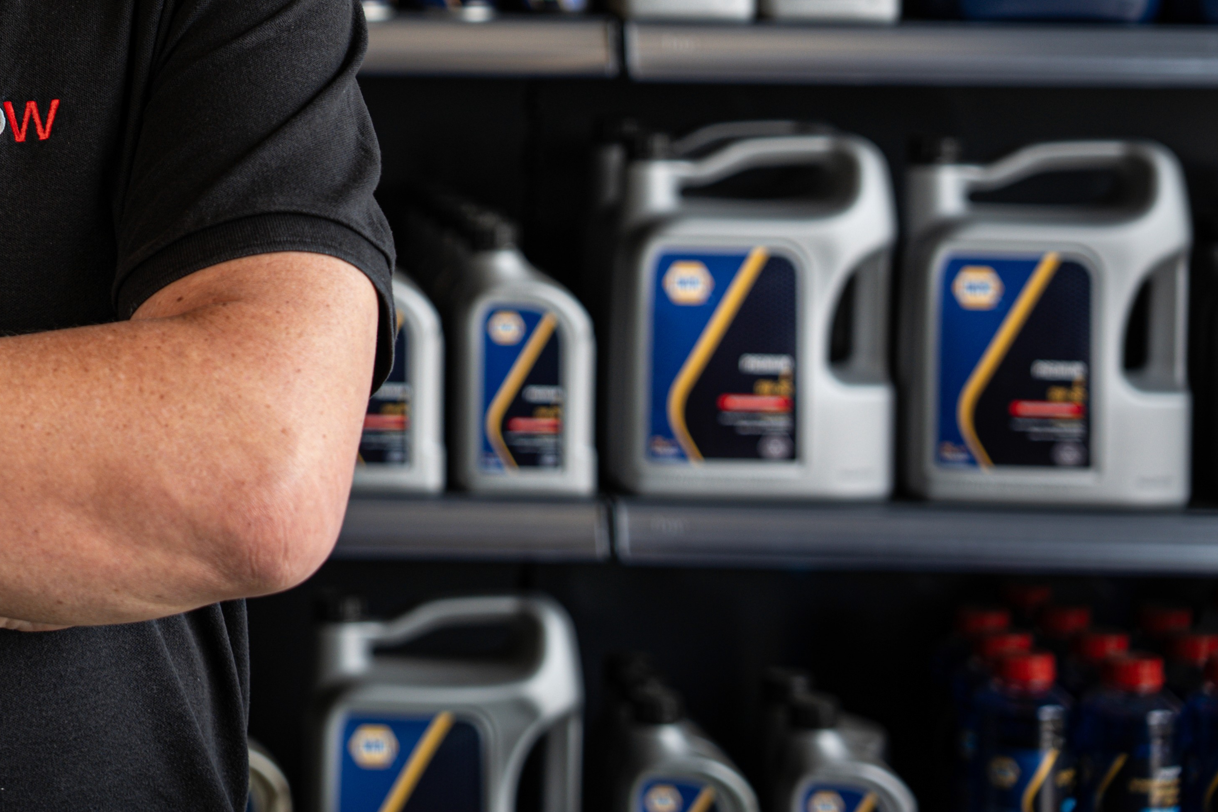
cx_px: -218
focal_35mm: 117
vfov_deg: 11.5
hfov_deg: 16.8
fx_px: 3958
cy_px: -114
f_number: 2.8
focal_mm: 49
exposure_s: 1/125
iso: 250
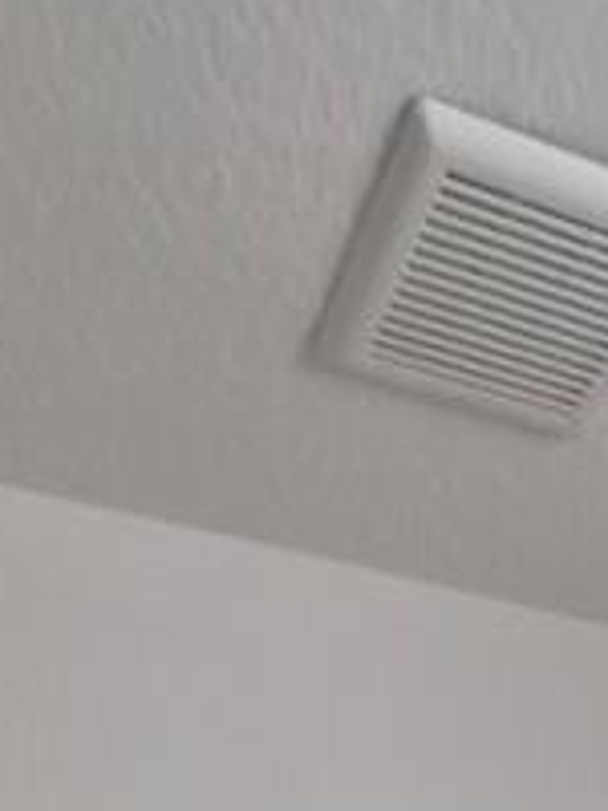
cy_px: 2255
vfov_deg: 12.7
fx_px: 1827
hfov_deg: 18.2
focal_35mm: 78
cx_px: 661
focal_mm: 1.7
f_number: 2.2
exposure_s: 1/60
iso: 32
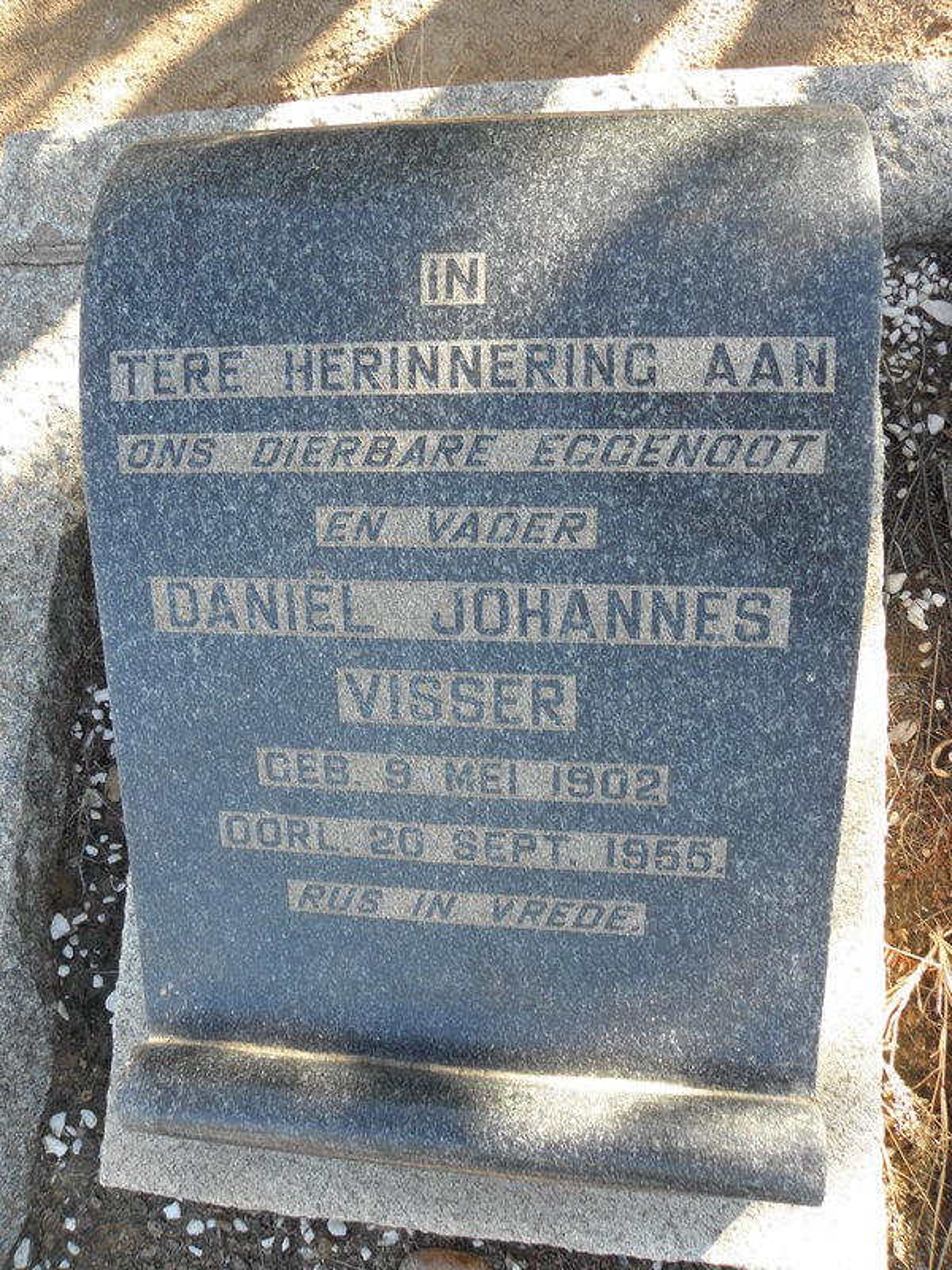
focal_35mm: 26
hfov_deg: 53.1
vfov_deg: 67.3
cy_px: 635
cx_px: 476
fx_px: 953
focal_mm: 4.6
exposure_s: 1/60
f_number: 3.2
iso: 64
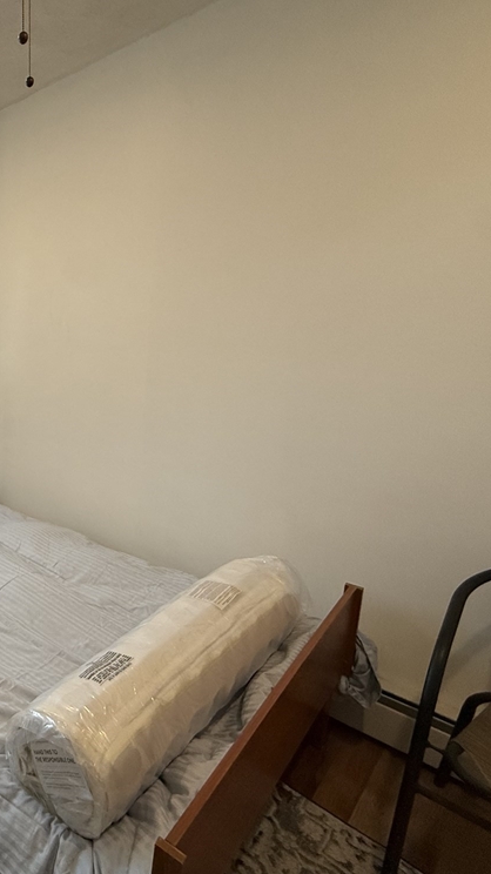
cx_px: -51
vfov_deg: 83.9
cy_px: 432
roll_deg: +2.0
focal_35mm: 21
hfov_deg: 42.1
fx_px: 486
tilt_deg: -11.2
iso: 250
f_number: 2.2
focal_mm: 2.22
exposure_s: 1/120
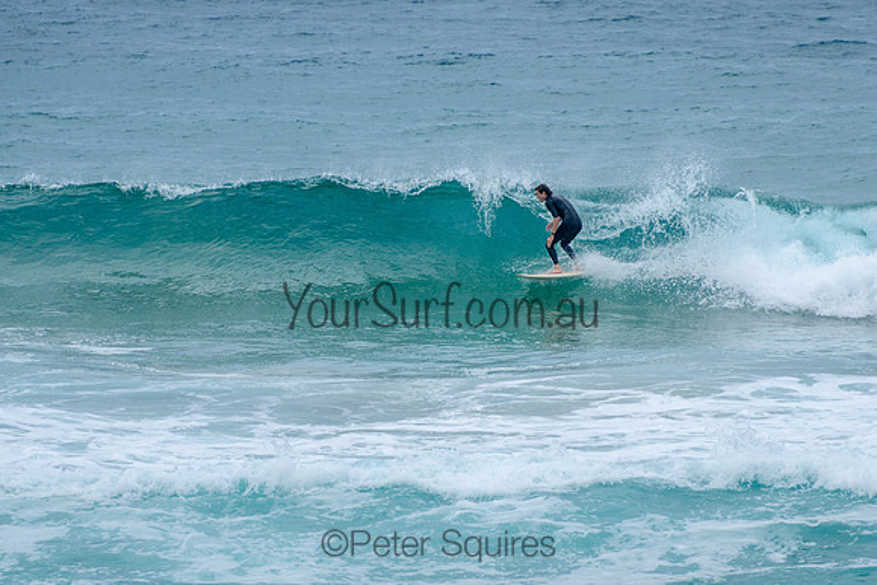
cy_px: 235
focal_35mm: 550
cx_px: 505
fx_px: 13402
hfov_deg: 3.7
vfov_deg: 2.5
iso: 220
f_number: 5.6
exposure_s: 1/2000
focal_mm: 400
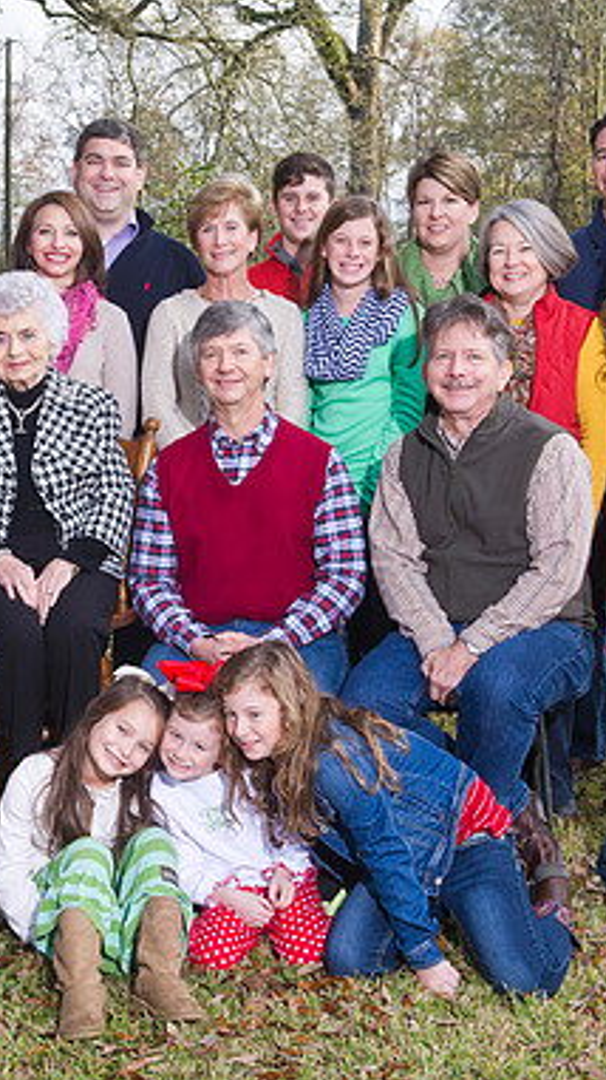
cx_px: 167
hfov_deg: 17.9
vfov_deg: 31.4
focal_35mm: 67
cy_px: 536
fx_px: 1916
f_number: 8
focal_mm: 42
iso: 800
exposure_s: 1/200
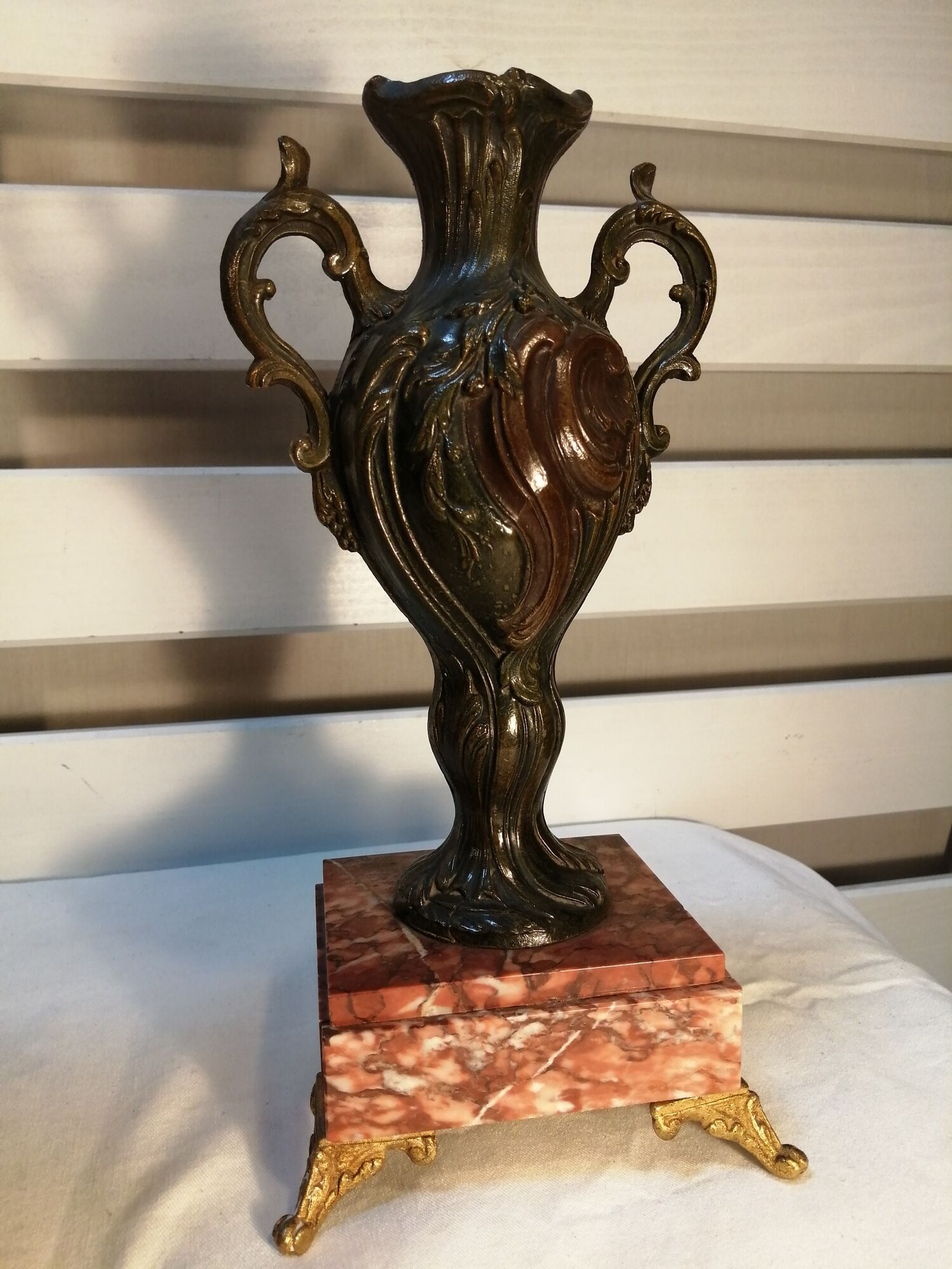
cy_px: 634
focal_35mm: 26
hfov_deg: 53.1
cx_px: 476
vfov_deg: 67.3
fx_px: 953
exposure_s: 1/100
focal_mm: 3.46
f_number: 1.8
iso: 80
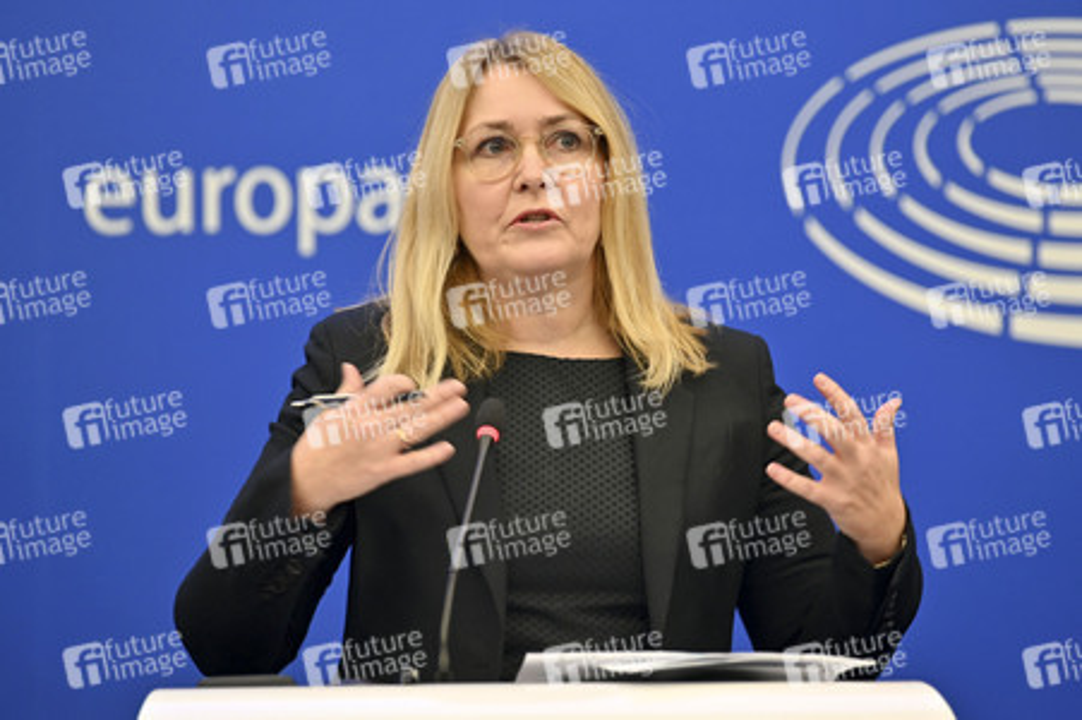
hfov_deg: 13.7
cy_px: 360
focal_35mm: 150
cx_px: 541
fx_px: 4505
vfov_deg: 9.1
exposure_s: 1/100
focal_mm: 150
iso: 400
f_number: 2.8
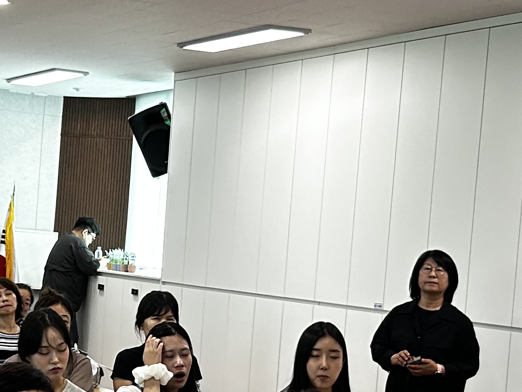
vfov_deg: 16.5
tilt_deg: +0.1
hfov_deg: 21.8
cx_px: 132
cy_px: 296
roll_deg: -6.6
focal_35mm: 89
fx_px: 1342
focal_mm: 5.7
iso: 125
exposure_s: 1/120
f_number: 1.5
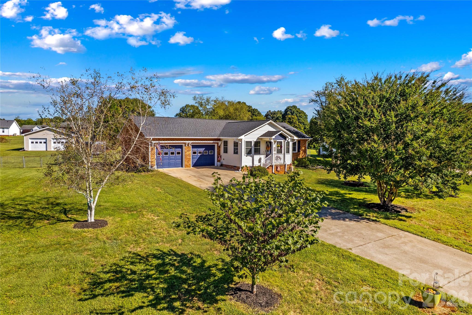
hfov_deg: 78.6
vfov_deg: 57.2
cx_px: 236
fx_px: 288
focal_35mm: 22
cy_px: 158
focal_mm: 8.38
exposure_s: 1/1000
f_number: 2.8
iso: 110
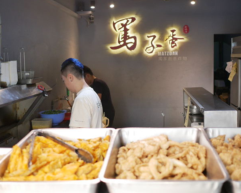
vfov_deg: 34.1
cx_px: 122
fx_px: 314
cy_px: 84
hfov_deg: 42.0
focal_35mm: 44
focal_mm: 15
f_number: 1.7
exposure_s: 1/80
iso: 200
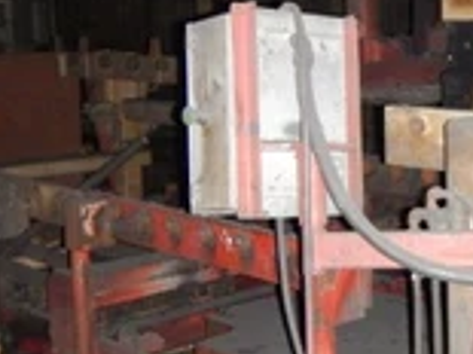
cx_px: 385
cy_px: 156
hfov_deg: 25.5
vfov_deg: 19.6
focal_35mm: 75
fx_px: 1024
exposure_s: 1/30
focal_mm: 5.1
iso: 1100
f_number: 2.8
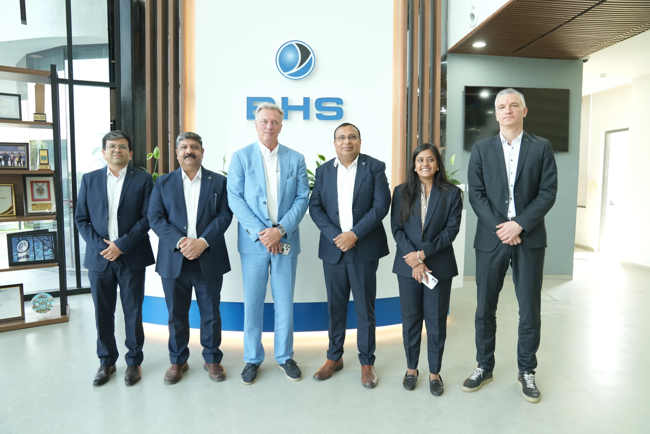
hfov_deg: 73.7
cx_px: 325
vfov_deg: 53.1
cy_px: 217
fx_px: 433
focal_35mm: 24
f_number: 4
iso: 1250
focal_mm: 24
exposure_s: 1/125
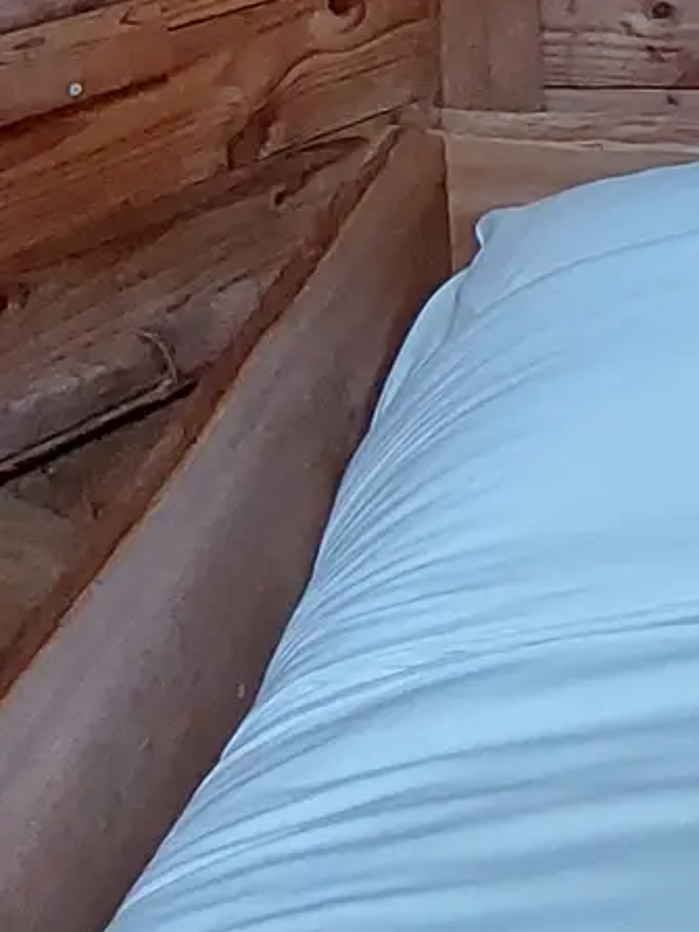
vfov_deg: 28.4
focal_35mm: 62
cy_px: -84
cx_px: 937
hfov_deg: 21.2
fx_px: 1670
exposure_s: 1/25
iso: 500
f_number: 2.2
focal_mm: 1.74
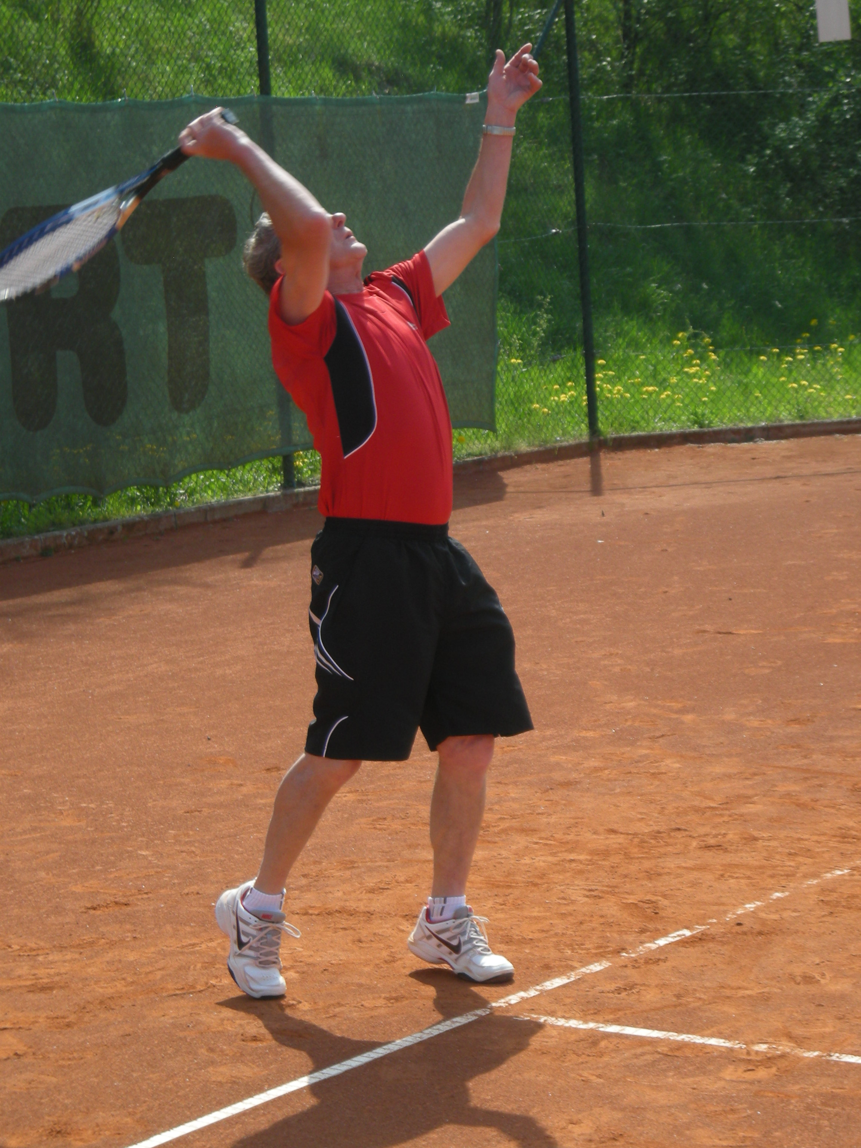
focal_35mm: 105
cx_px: 430
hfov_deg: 14.1
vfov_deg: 18.7
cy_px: 574
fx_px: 3482
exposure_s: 1/250
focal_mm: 17.1
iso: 50
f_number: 4.7
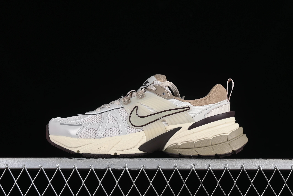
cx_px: 146
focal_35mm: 75
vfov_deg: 18.2
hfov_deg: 27.0
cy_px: 98
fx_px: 610
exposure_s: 1/80
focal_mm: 50
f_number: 8
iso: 160
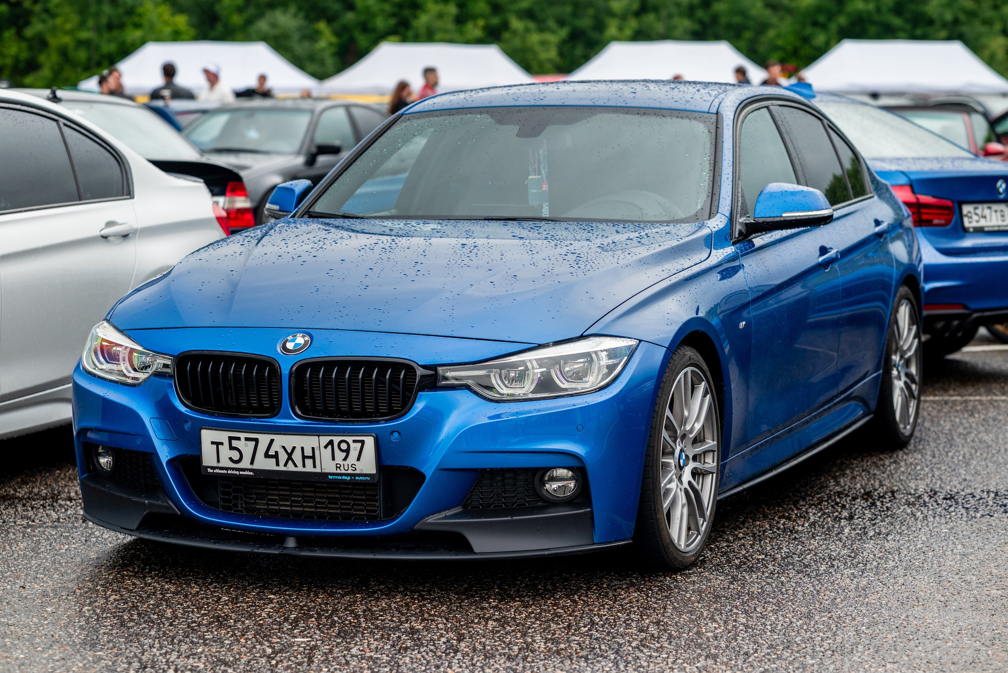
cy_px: 336
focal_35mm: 85
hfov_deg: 23.9
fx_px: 2381
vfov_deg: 16.1
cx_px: 504
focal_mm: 85
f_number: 3.5
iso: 400
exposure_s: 1/800
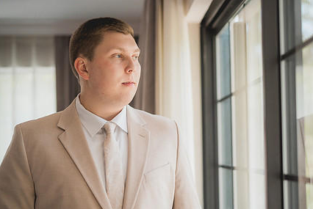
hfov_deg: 29.4
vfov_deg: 20.0
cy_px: 135
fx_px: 592
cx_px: 206
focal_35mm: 68
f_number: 1.4
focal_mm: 50
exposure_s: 1/800
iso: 800
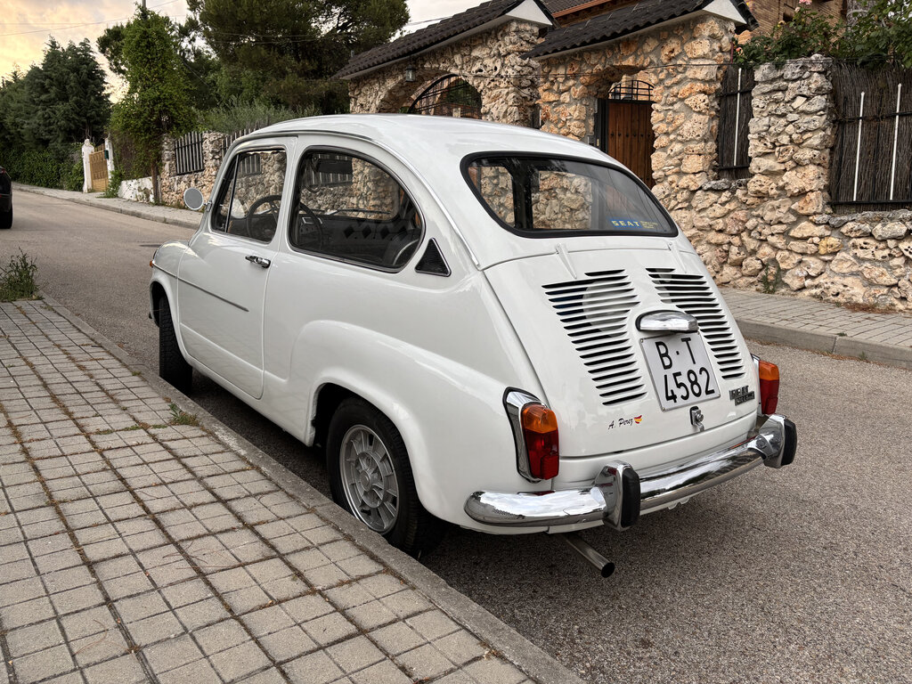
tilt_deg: -9.0
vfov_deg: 53.1
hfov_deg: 67.3
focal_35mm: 26
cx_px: 456
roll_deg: +0.5
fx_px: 685
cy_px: 342
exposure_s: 1/255
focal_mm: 5.96
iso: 40
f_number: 1.6
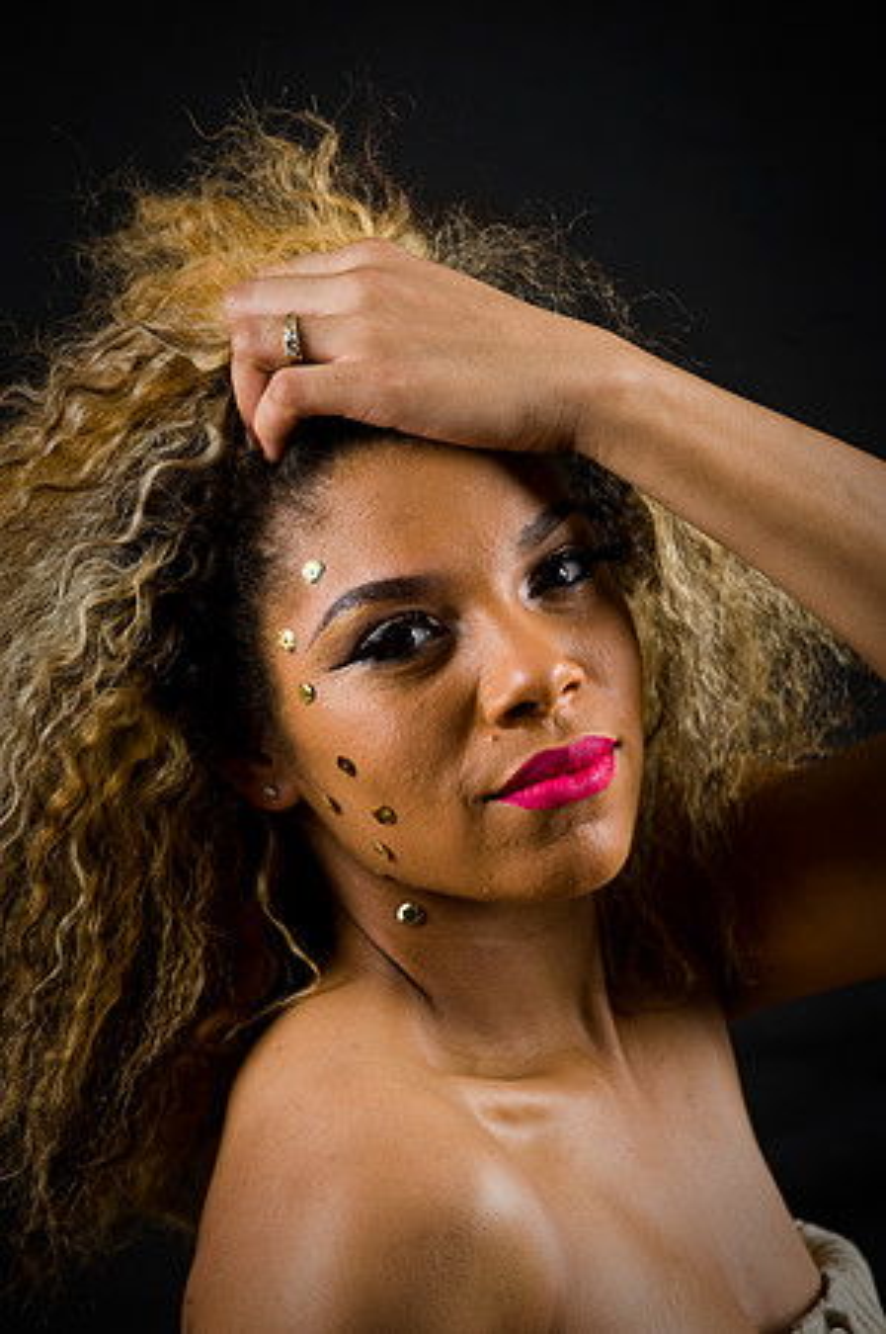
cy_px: 667
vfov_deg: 10.3
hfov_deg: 6.9
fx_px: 7400
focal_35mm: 200
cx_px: 443
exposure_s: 1/125
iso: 200
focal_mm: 200
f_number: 5.6
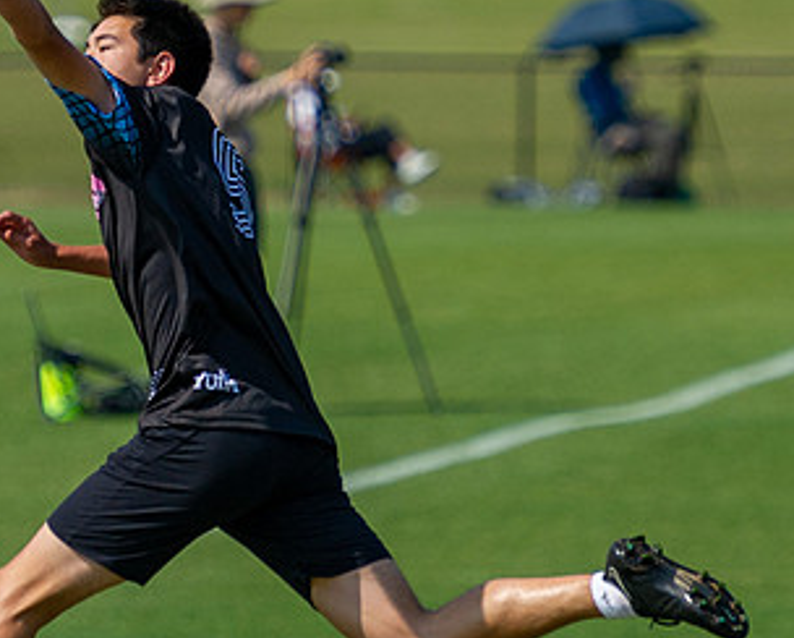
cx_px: 168
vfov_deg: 2.0
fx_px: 18188
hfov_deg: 2.5
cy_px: 171
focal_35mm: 773
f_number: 4
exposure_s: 1/3200
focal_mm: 220
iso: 320
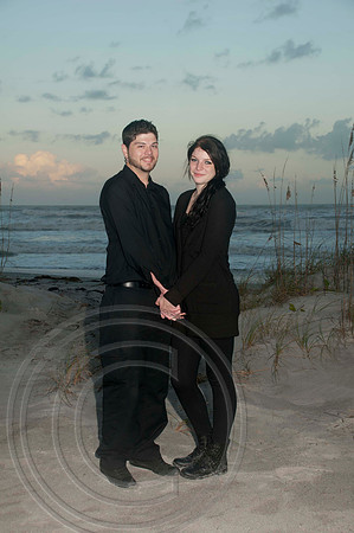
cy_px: 266
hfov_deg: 25.7
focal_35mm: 52
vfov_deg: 37.9
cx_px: 177
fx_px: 776
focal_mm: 35
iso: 100
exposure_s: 1/80
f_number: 5.6
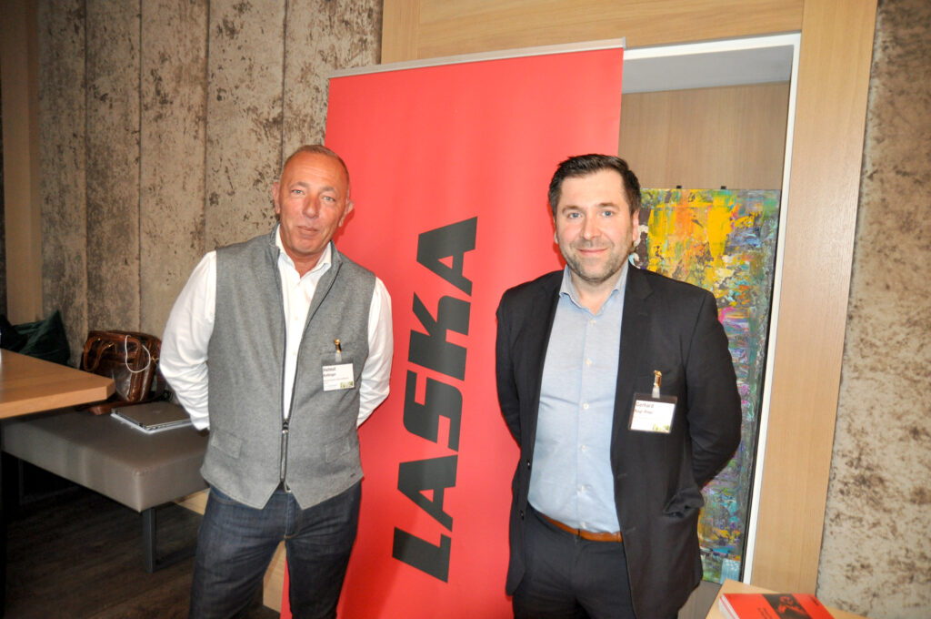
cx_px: 466
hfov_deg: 70.5
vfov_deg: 50.3
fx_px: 659
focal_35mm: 26
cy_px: 310
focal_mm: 17
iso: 800
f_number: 2.8
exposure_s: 1/60
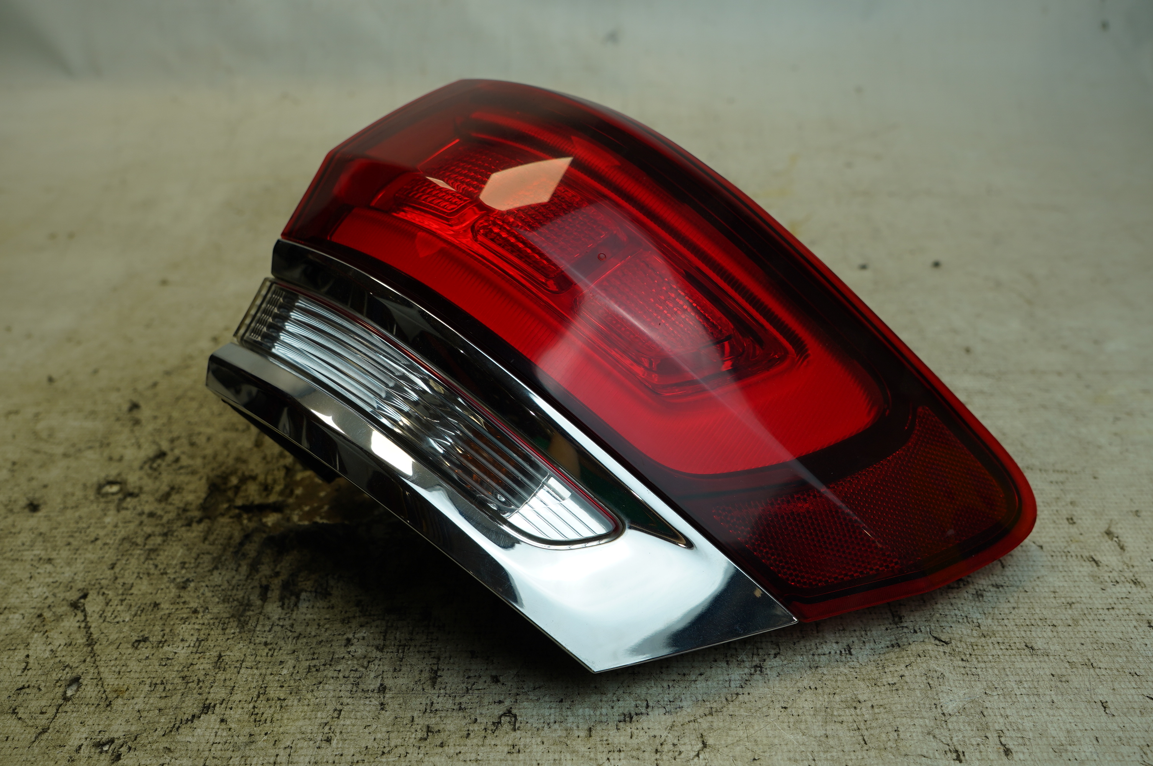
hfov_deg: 53.2
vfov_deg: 36.8
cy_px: 383
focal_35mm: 36
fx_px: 1152
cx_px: 576
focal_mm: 24
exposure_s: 1/160
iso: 200
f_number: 4.5
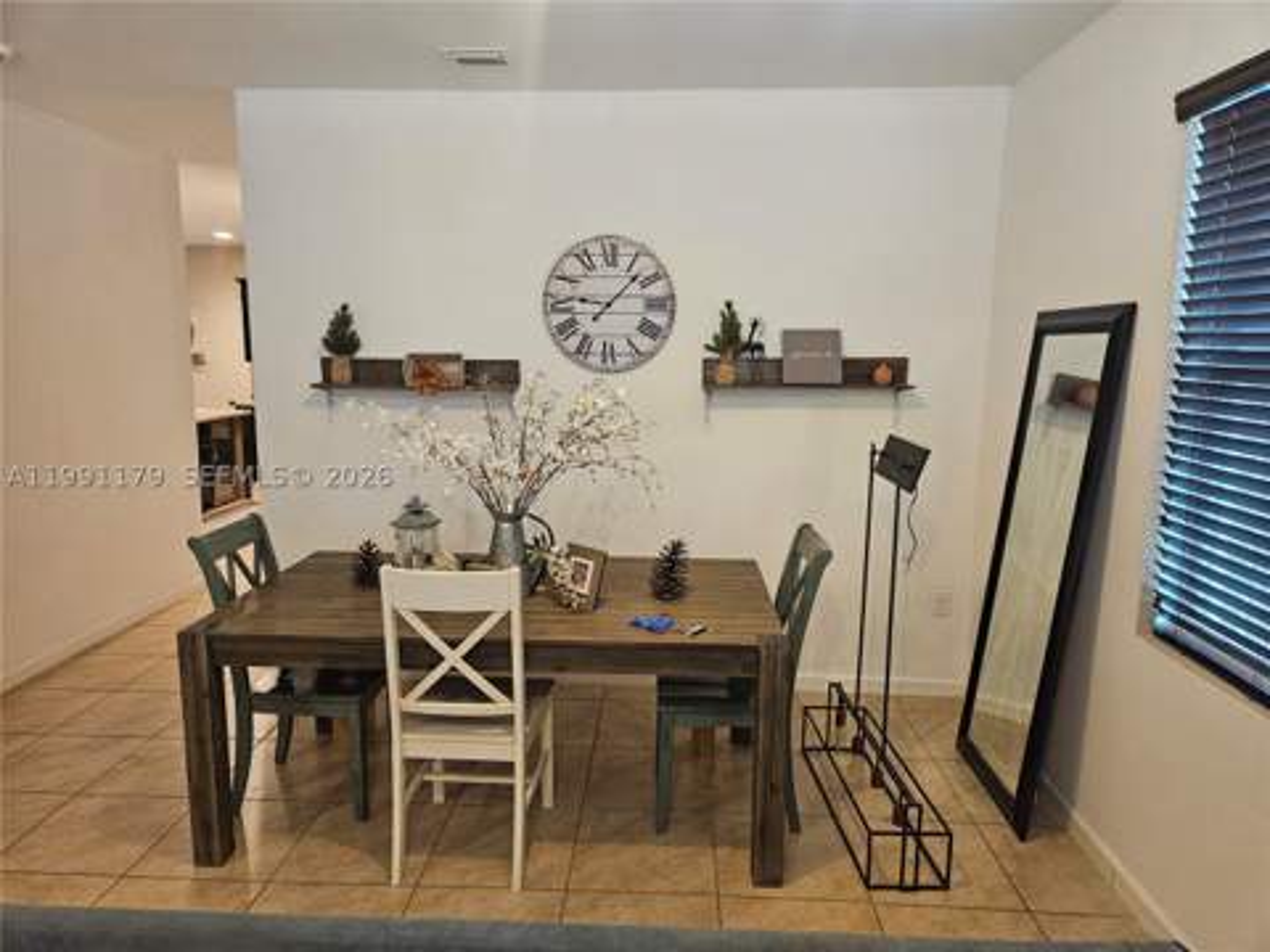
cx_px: 635
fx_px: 844
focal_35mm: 23
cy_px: 476
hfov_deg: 73.9
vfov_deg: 58.9
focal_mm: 5.4
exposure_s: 1/120
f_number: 1.8
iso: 800
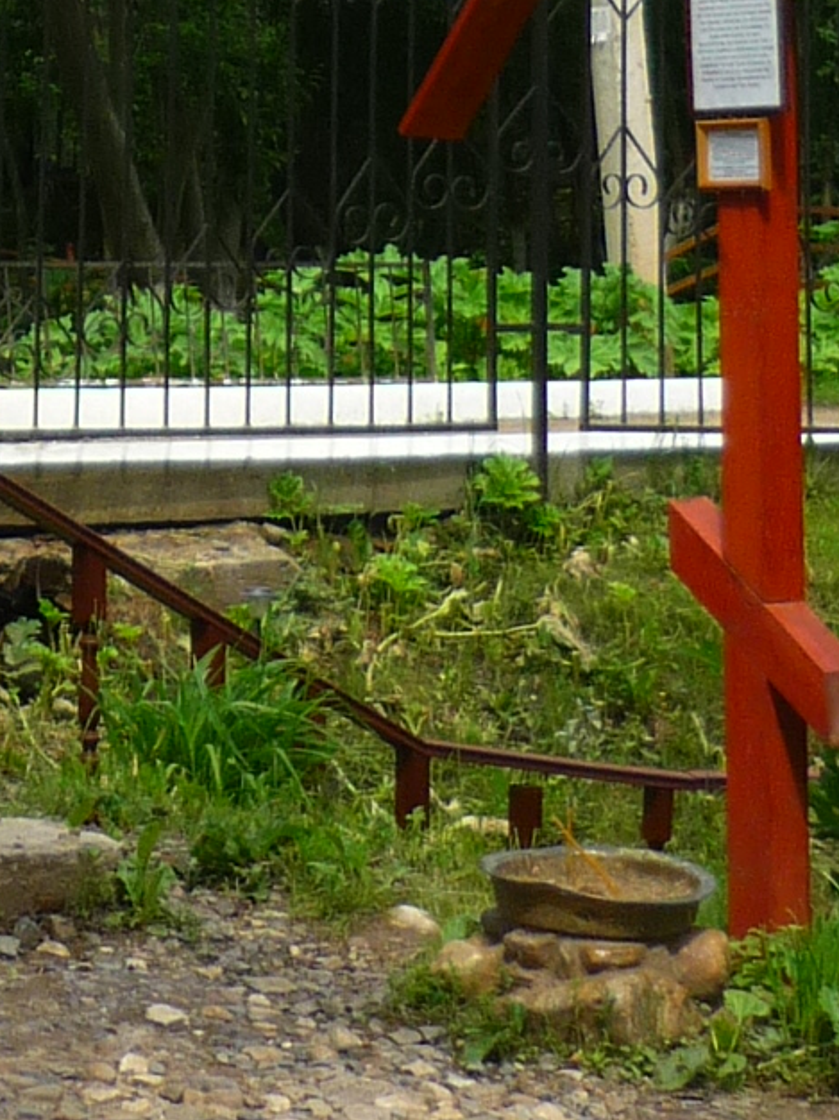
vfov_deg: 13.5
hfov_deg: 10.6
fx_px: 4366
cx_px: -354
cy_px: -735
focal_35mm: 135
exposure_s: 1/640
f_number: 2.8
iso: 100
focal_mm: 5.5
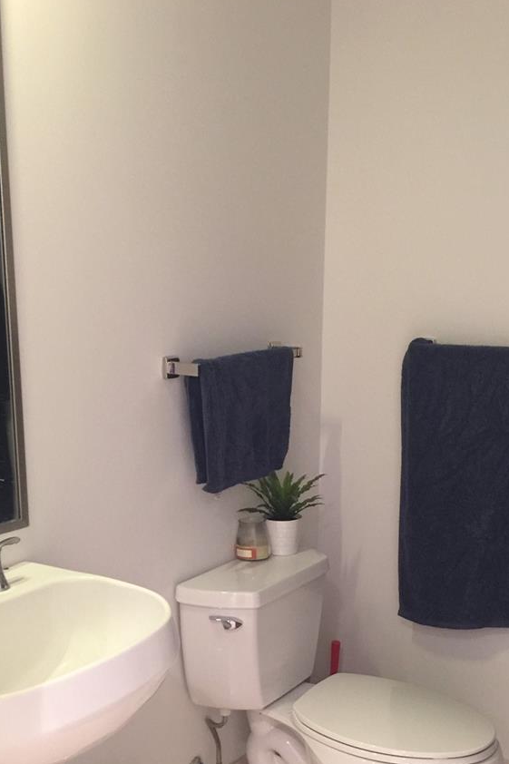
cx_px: 196
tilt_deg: -13.6
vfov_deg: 44.6
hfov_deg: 31.1
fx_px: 912
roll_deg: +1.2
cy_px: 523
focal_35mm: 43
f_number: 2.2
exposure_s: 1/10
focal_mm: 4.15
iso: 100
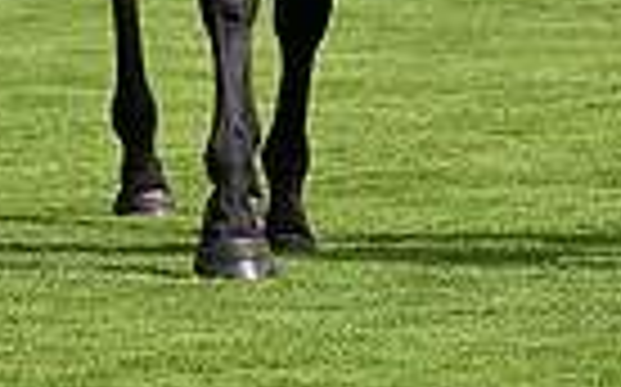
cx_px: 441
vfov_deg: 1.5
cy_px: -425
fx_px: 14509
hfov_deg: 2.5
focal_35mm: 858
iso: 500
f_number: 5
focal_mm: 200
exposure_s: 1/4000
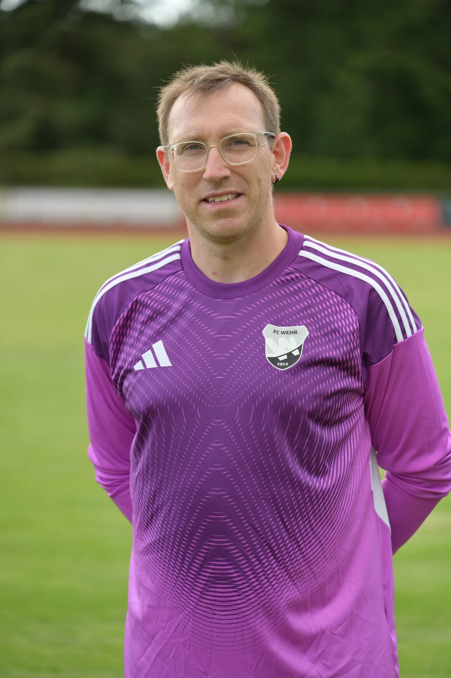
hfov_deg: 11.8
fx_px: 2183
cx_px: 226
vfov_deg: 17.7
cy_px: 339
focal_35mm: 116
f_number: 3.2
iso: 400
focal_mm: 116
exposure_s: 1/2000
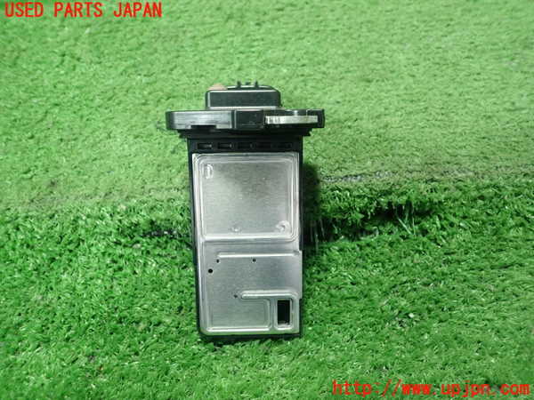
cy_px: 200
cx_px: 267
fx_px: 463
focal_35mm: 30
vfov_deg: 46.8
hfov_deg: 60.0
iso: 640
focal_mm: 5.5
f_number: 2.3
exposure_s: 1/125
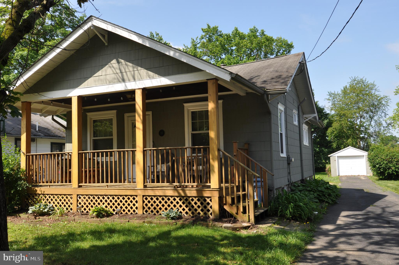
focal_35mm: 30
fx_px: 332
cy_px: 132
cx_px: 200
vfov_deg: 43.5
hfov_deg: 62.0
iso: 250
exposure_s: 1/350
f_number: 9.5
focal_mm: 20
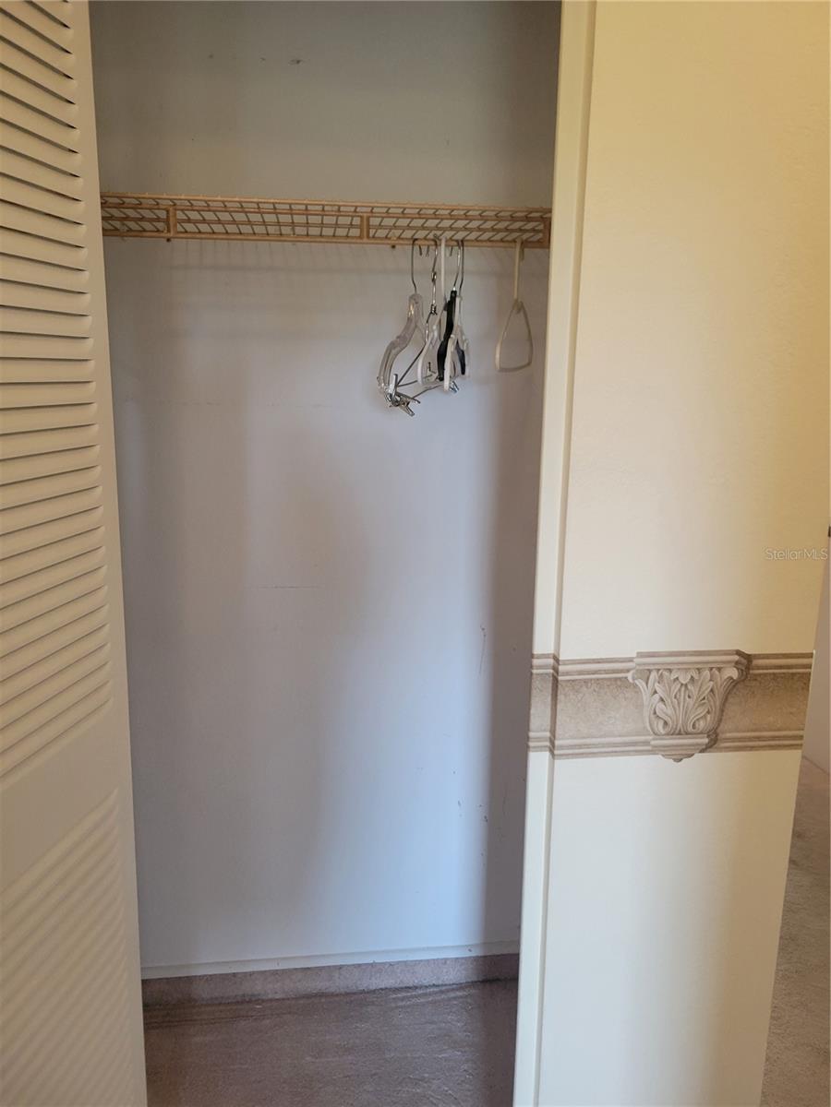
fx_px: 832
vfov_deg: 67.3
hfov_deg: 53.1
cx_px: 416
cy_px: 554
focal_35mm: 26
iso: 160
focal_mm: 5.4
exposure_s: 1/60
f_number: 1.8
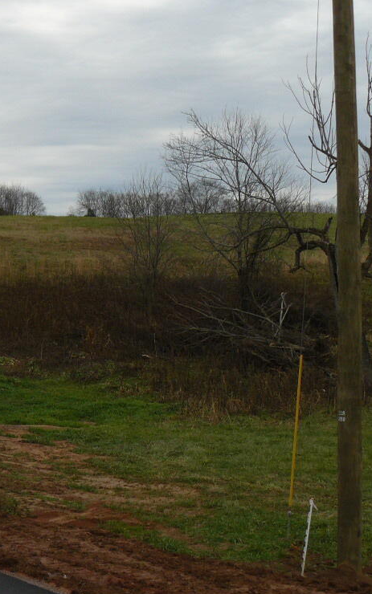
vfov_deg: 31.1
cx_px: -18
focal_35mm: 66
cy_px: 282
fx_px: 1070
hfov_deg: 19.1
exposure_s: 1/250
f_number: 5.6
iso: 100
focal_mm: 6
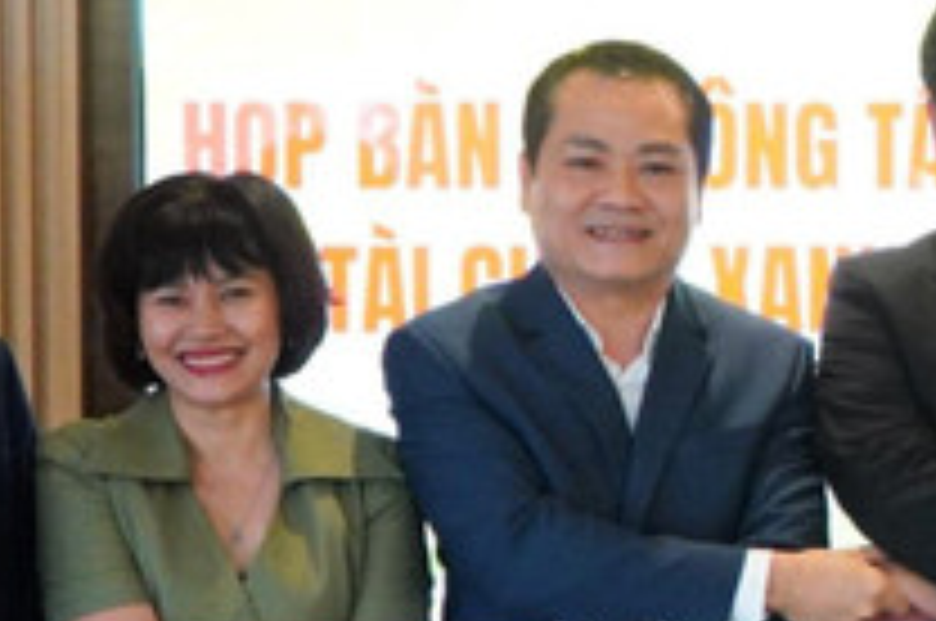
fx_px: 3037
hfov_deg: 17.0
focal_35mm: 117
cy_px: 446
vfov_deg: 11.7
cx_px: 1008
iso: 3200
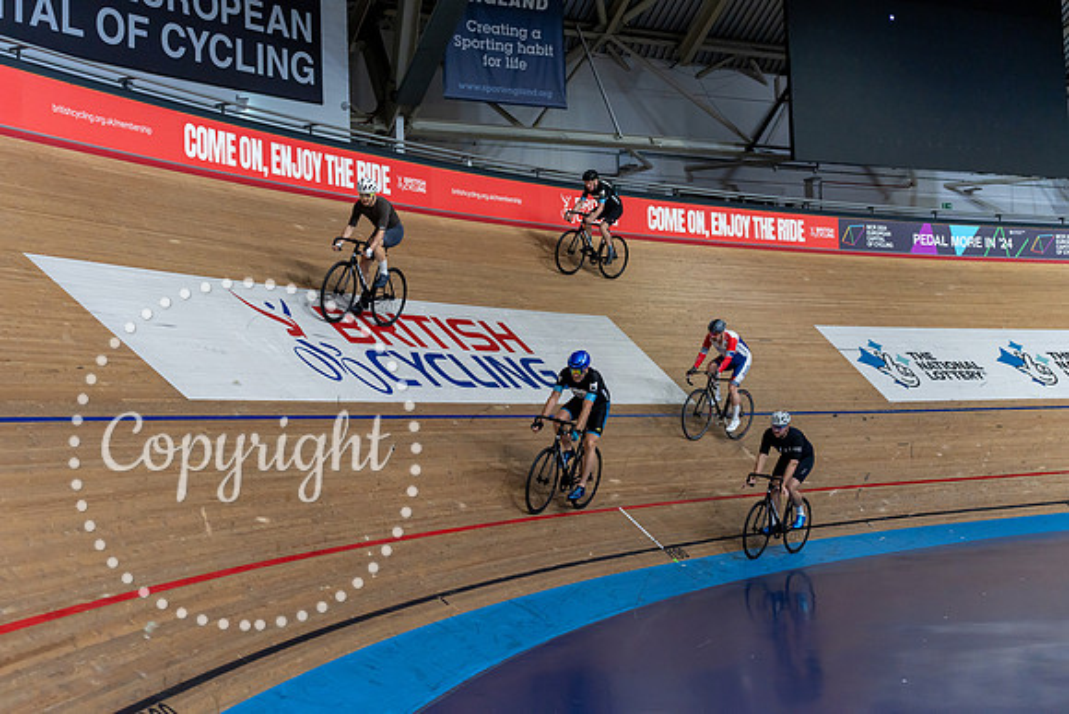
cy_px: 357
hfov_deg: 41.1
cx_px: 534
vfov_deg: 28.1
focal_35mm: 48
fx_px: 1426
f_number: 2.8
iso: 2500
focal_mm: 48
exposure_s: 1/1000
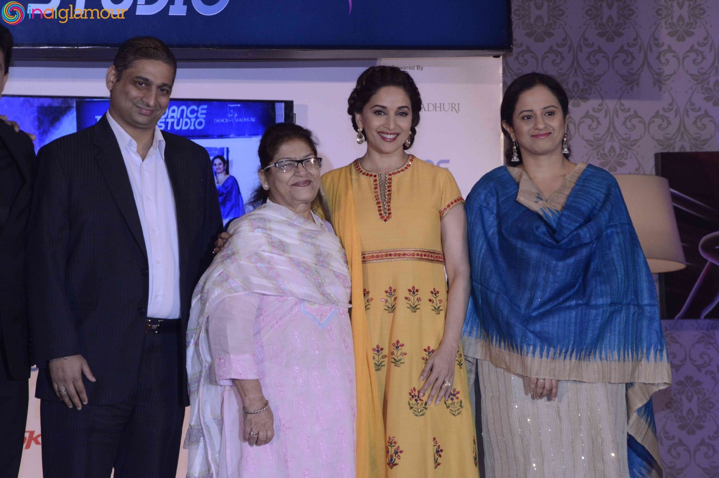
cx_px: 360
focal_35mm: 158
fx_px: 3143
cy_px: 239
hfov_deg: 13.1
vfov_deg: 8.7
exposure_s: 1/200
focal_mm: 105
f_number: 11
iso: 1600
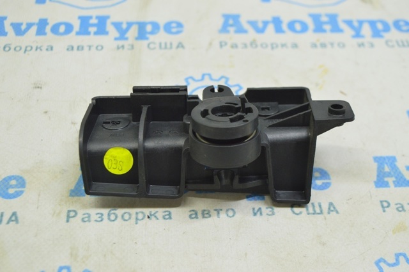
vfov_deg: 25.7
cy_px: 136
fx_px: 596
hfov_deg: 37.9
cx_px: 204
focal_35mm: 52
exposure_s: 1/20
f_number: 5.6
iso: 400
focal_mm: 35
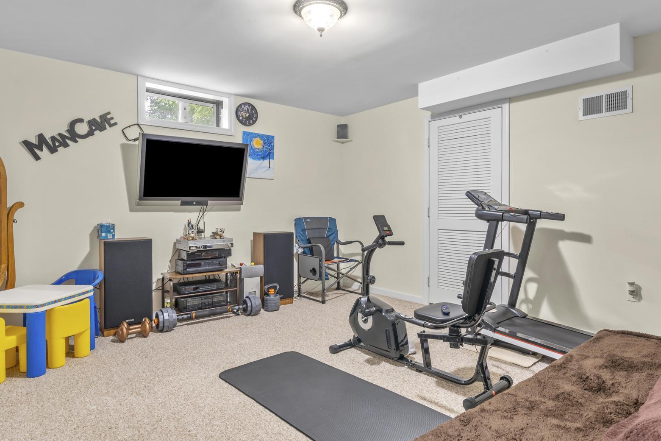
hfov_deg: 81.2
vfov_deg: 59.5
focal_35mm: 21
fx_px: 386
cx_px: 340
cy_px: 213
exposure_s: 6
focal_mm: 16
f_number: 9
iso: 200
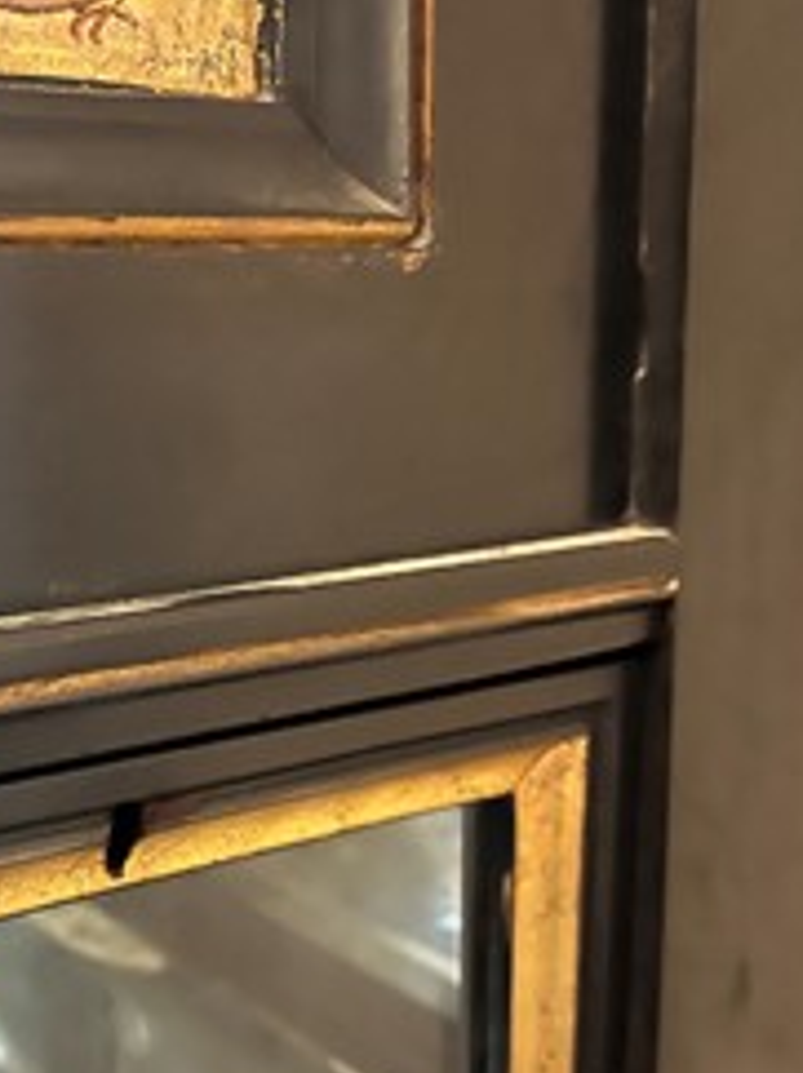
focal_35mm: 43
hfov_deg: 32.7
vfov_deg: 43.1
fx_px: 1332
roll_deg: +2.7
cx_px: 177
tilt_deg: -15.5
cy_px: 740
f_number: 1.6
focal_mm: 5.1
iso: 1000
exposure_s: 1/25
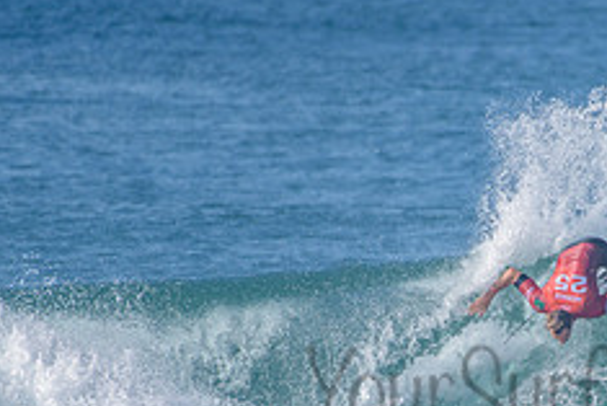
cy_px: 363
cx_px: 573
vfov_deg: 1.1
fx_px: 20819
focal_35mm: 1234
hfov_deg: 1.7
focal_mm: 500
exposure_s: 1/1600
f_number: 5.6
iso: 140
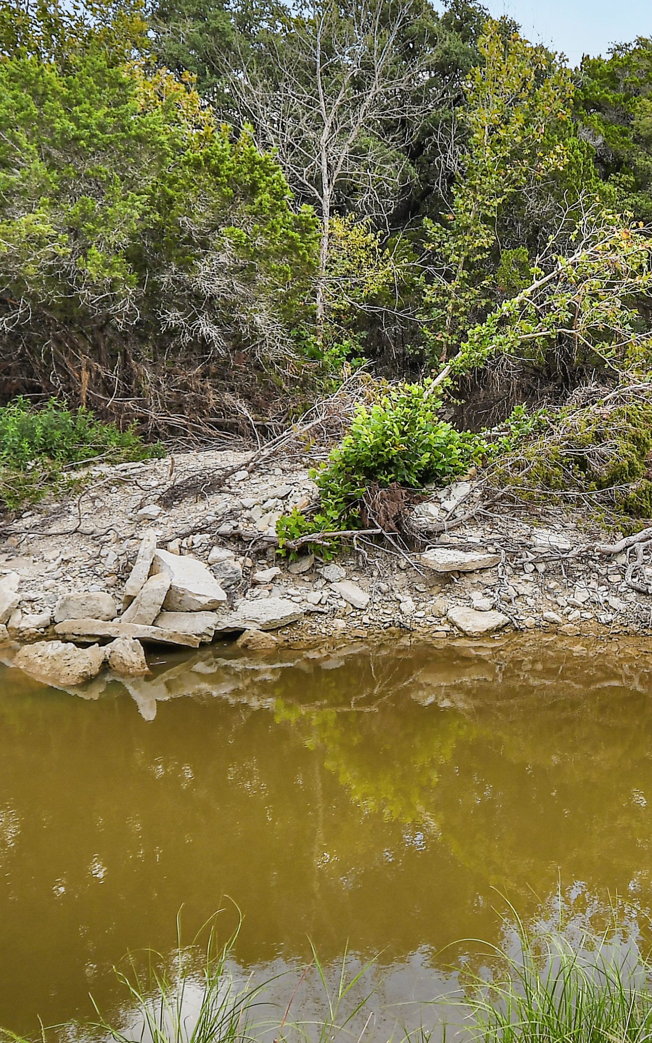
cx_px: 603
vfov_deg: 45.0
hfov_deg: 27.9
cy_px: 429
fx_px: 1255
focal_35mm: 44
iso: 125
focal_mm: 13
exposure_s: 1/15
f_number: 5.6
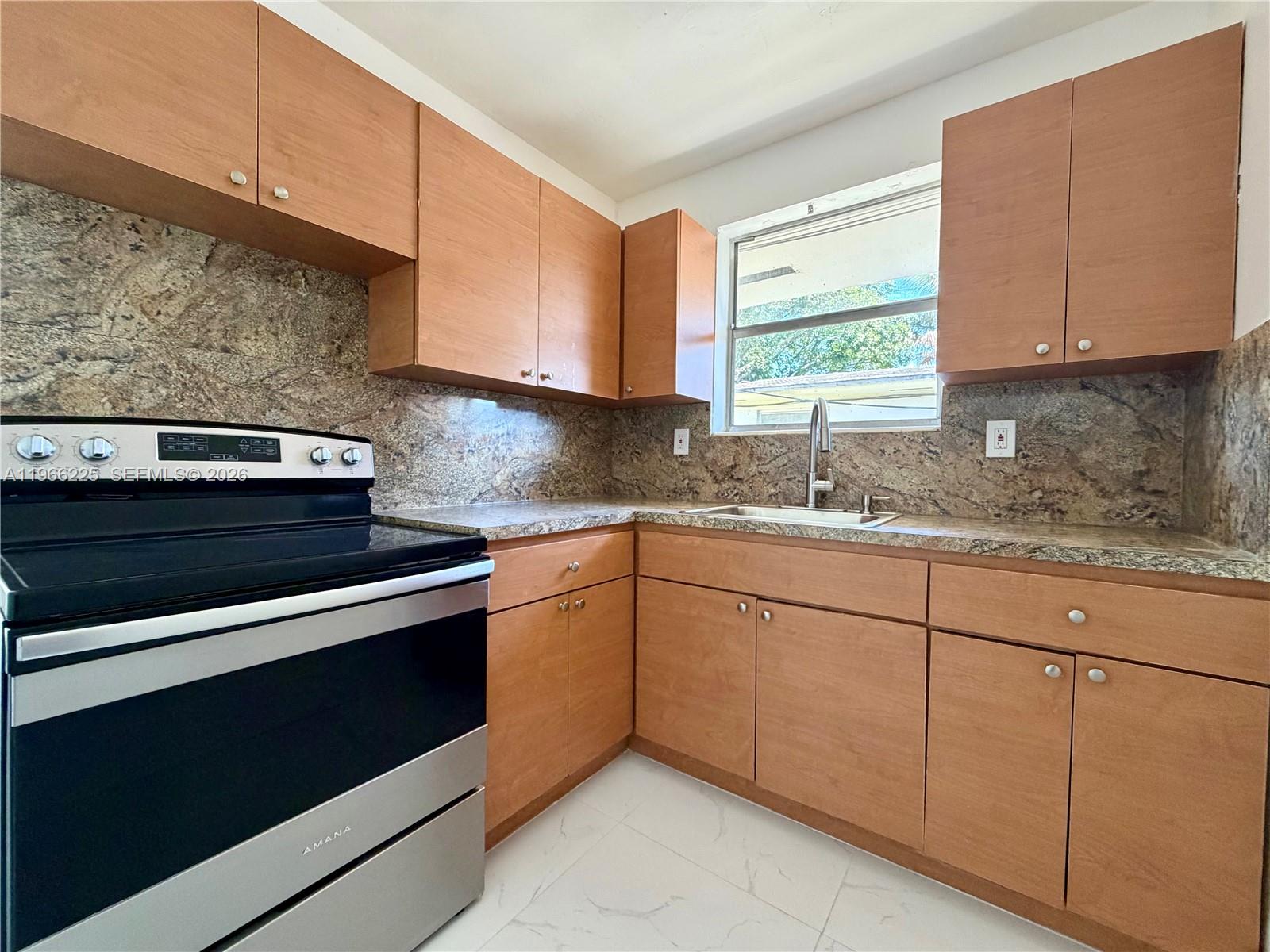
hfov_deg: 102.1
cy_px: 476
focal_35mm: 14
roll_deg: -0.8
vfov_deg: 85.7
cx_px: 635
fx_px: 514
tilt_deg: -1.1
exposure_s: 1/72
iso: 320
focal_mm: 2.22
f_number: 2.2
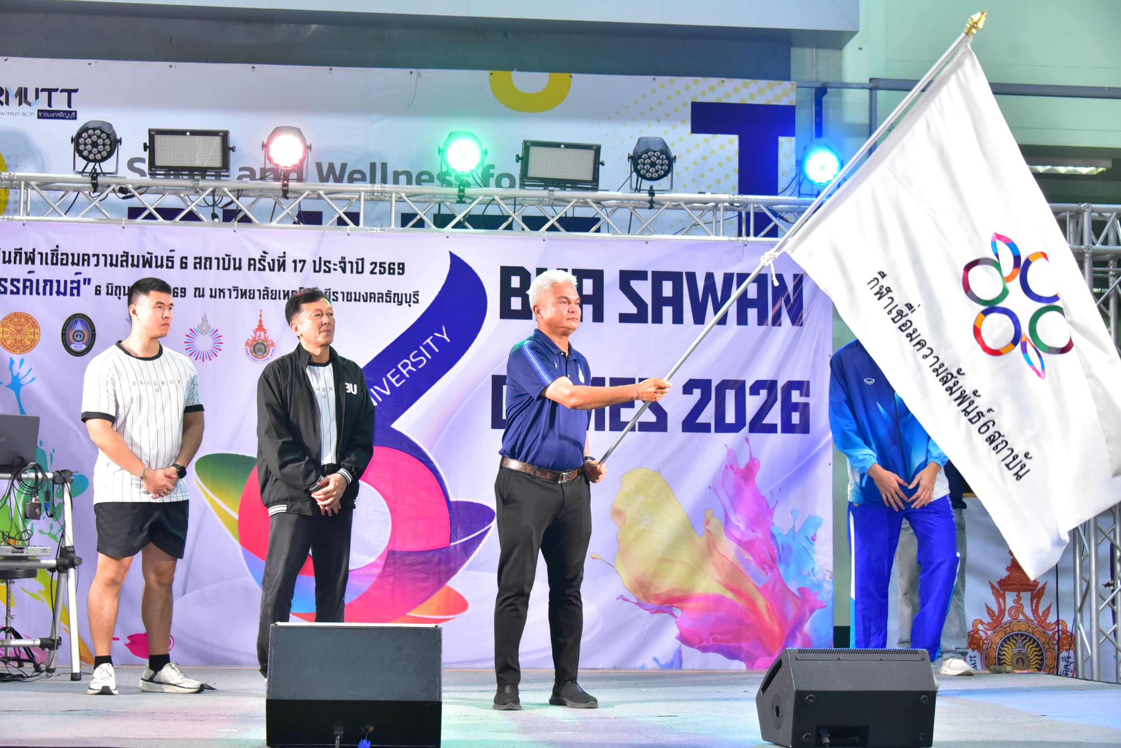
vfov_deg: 21.9
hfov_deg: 32.4
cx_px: 560
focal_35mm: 62
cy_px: 374
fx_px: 1931
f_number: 5.6
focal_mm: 62
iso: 3200
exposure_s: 1/200
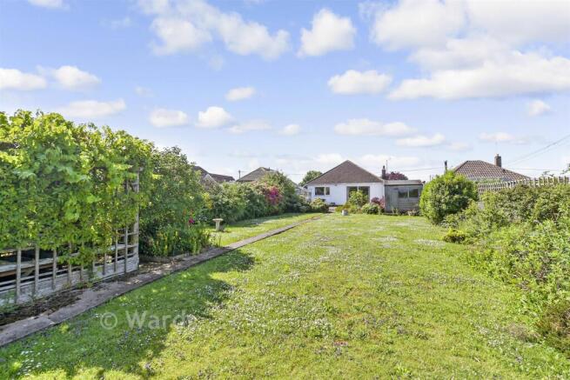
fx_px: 238
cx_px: 285
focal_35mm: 15
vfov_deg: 77.4
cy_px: 190
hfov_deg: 100.4
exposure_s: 1/320
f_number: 8
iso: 160
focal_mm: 10
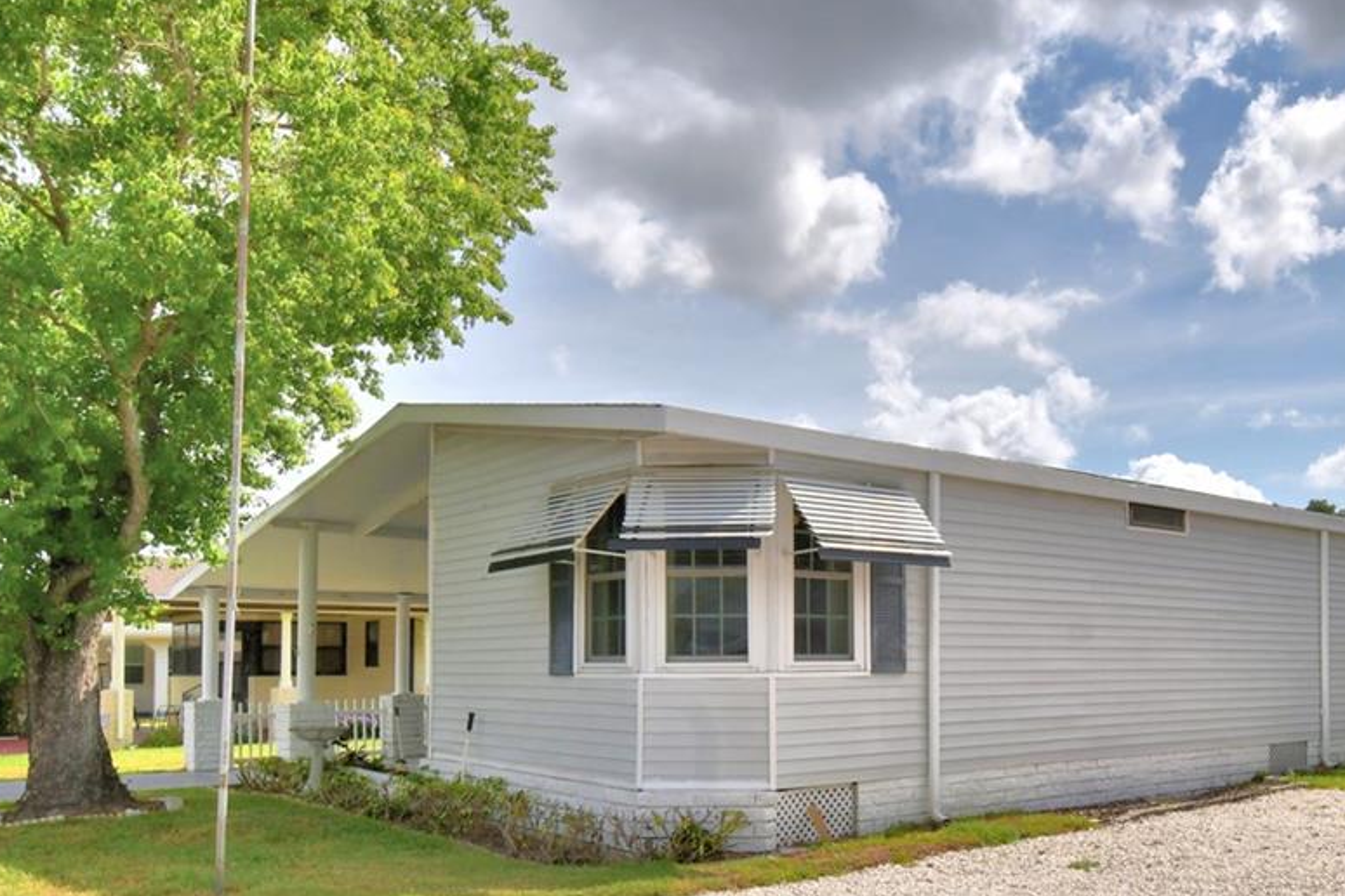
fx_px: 1158
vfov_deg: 41.5
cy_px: 630
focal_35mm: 31
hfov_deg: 59.0
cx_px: 890
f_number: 13
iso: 100
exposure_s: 1/250
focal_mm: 10
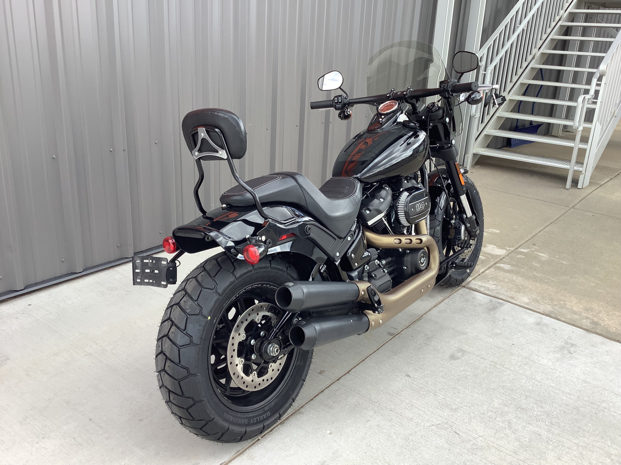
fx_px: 556
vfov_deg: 45.4
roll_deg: -5.0
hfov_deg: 58.4
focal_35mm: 31
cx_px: 310
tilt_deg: -19.8
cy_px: 232
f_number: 2.4
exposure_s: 1/132
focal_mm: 3.3
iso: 25
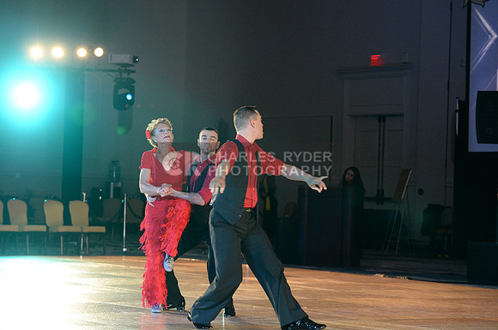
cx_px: 249
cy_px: 165
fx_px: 1685
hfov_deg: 16.8
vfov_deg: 11.2
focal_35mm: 122
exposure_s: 1/250
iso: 4000
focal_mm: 122
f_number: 5.6
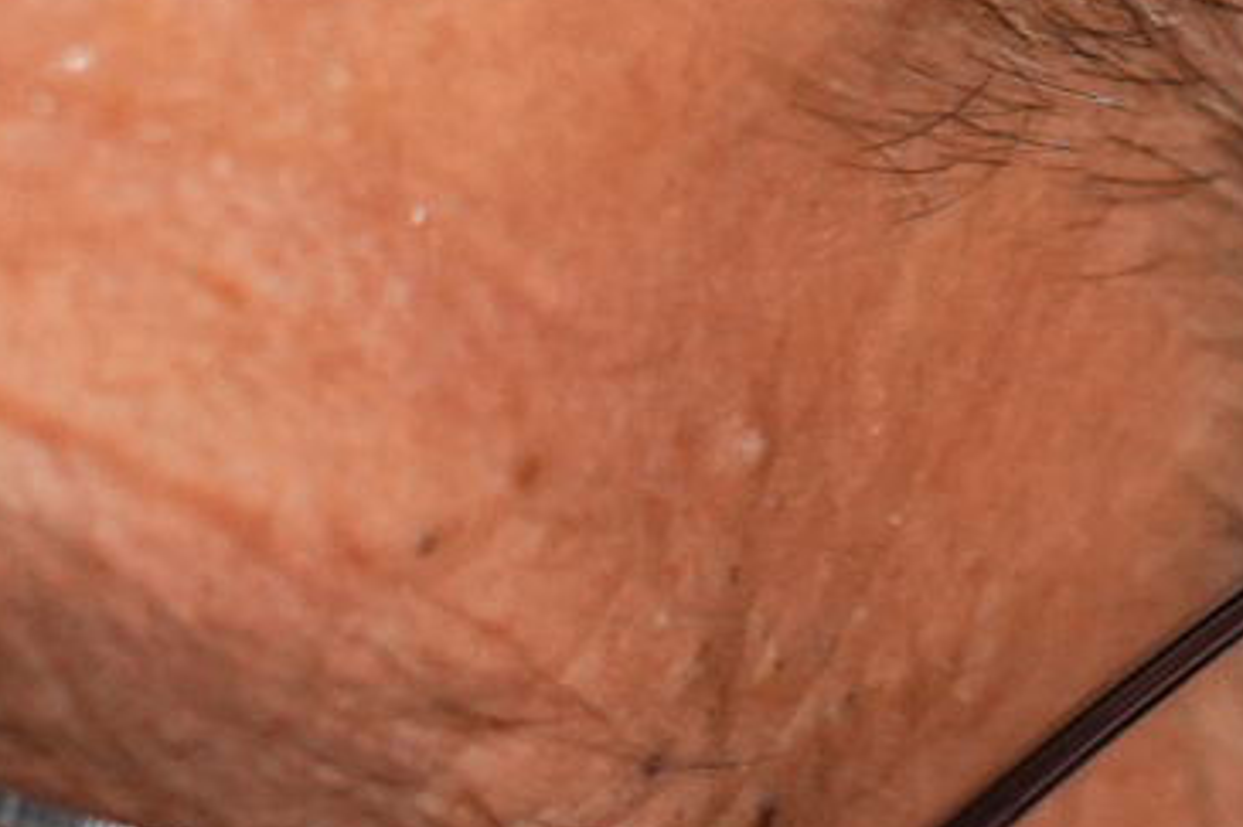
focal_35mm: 2808
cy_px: 1383
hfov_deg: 0.7
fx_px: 96906
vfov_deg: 0.5
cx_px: -1110
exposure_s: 1/800
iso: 2500
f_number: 2.8
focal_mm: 400
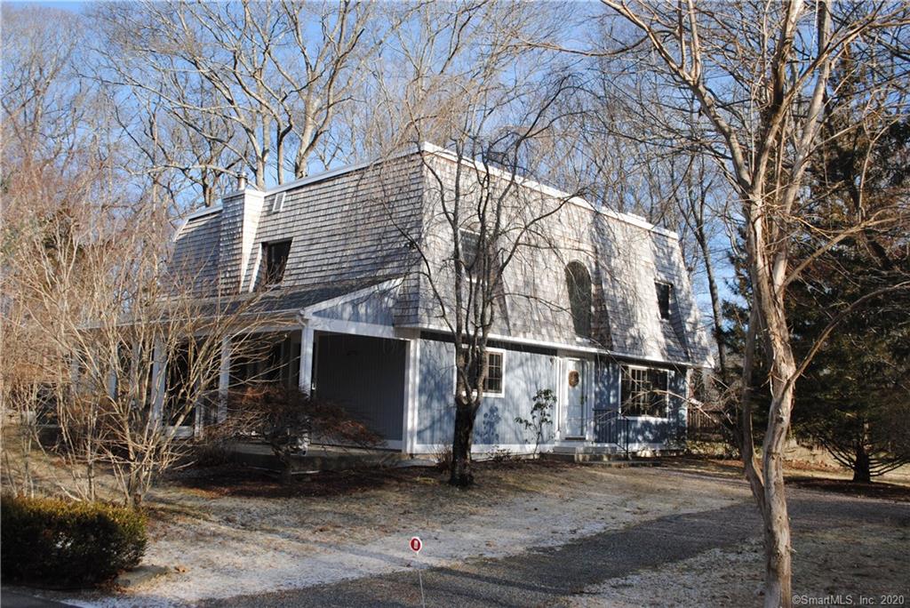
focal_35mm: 36
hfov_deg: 53.1
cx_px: 455
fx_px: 910
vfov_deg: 36.9
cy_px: 304
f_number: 7.1
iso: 100
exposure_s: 1/200
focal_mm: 24
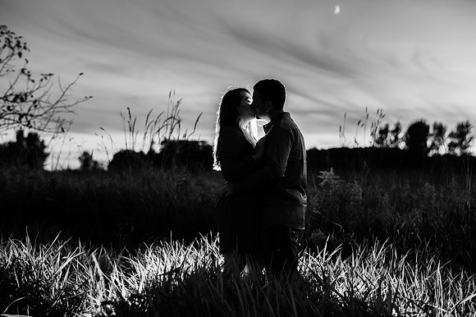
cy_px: 158
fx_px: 766
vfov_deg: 23.4
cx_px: 238
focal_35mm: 58
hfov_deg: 34.5
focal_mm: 58
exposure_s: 1/200
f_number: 2.5
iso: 400
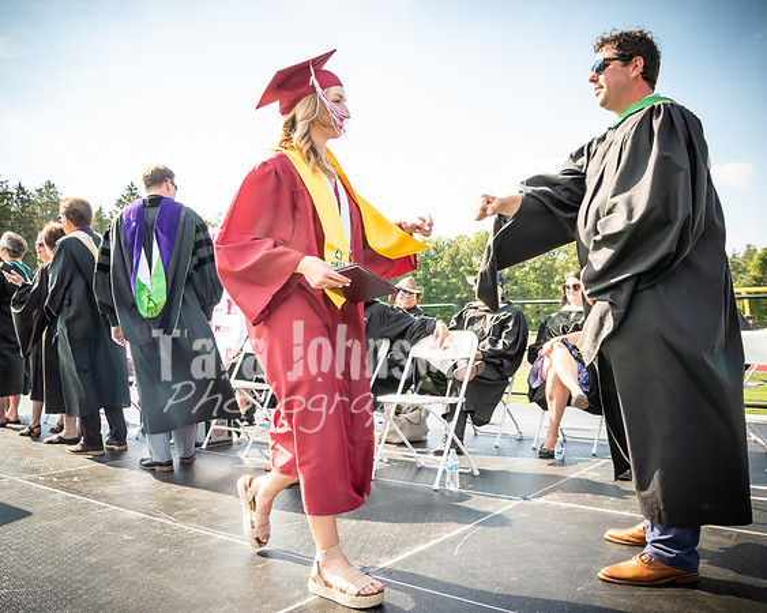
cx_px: 384
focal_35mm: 29
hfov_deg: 60.9
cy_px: 306
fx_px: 653
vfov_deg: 50.3
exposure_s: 1/500
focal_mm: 17
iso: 200
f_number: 7.1
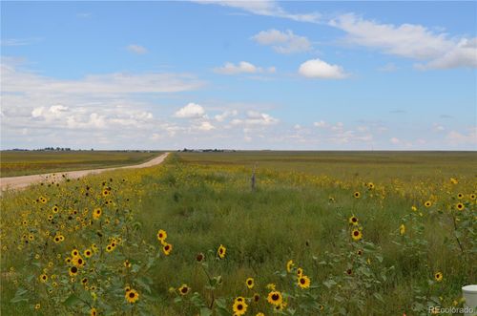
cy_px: 158
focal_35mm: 57
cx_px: 238
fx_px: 754
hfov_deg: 35.1
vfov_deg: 23.7
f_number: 8
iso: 100
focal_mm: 38
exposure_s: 1/250
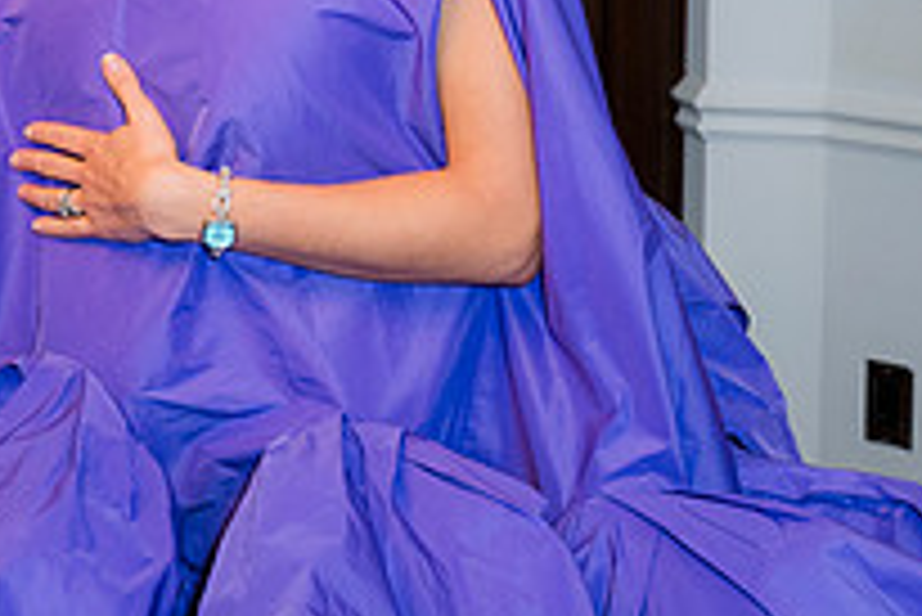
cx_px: -9
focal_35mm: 99
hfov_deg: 19.9
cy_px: -83
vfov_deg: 13.5
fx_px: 2537
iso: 800
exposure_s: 1/100
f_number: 4.5
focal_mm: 35
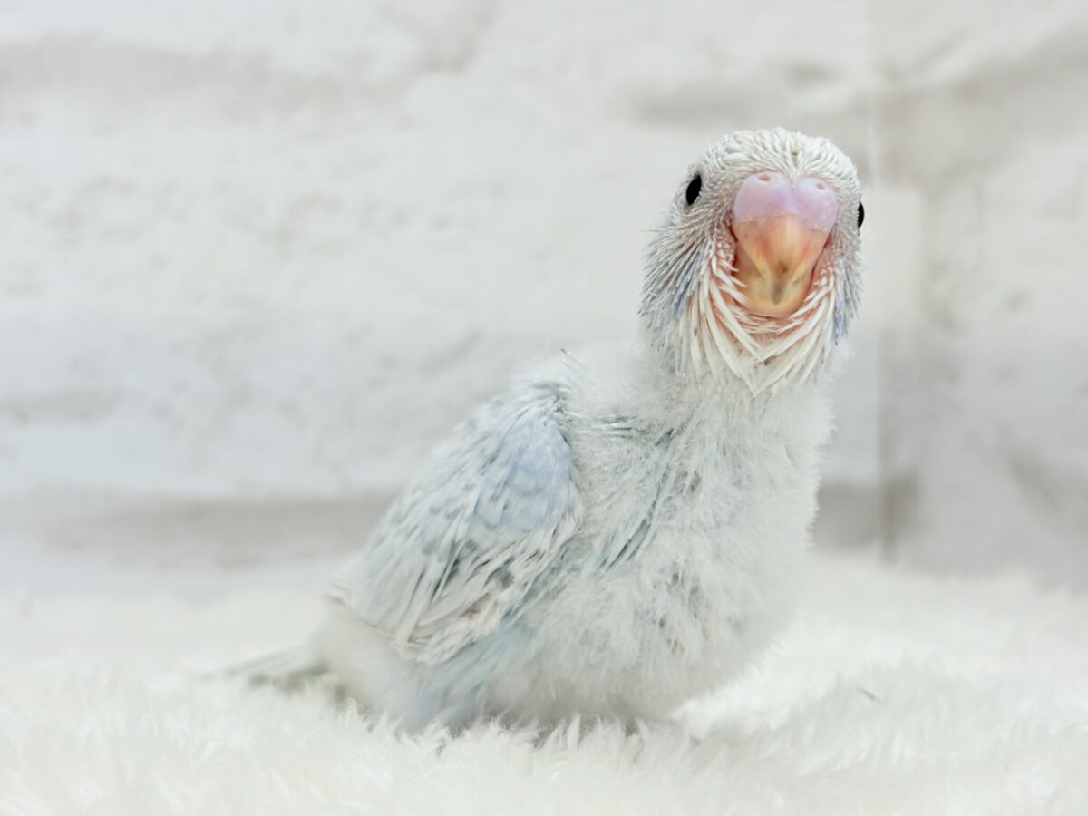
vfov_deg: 28.0
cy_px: 408
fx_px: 1634
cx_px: 544
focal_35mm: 52
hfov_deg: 36.8
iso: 64
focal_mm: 5.96
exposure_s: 1/100
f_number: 1.6
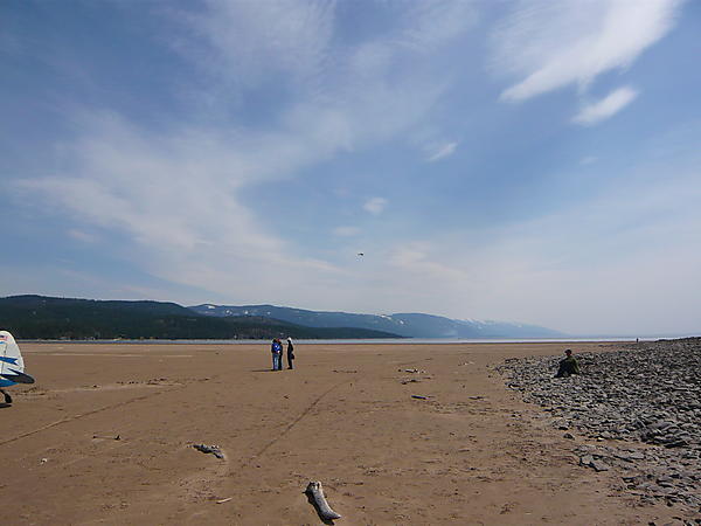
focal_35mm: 28
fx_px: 567
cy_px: 263
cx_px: 350
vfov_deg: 49.7
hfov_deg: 63.4
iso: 100
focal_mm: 4.6
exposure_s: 1/500
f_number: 8
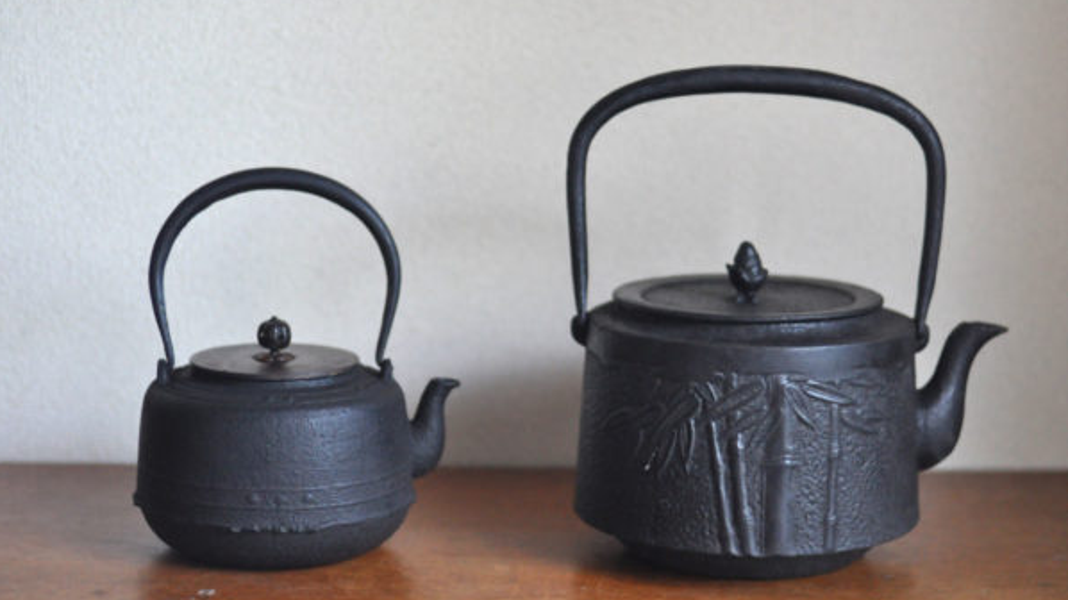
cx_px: 532
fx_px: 2237
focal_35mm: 79
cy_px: 261
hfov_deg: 26.9
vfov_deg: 15.3
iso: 1600
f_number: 2
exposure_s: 1/640
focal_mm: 50
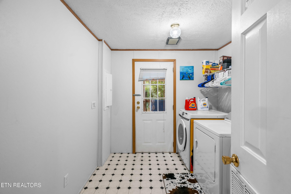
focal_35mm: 16
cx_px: 146
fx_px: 129
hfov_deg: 96.7
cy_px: 97
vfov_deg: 73.8
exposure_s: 1/6
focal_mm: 16
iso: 800
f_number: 6.3
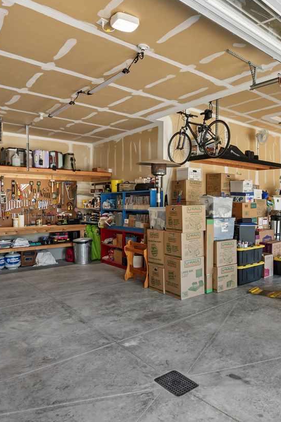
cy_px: 205
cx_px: 249
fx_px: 293
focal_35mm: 25
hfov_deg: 46.7
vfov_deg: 71.5
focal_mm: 16
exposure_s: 1/60
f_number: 9
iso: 640
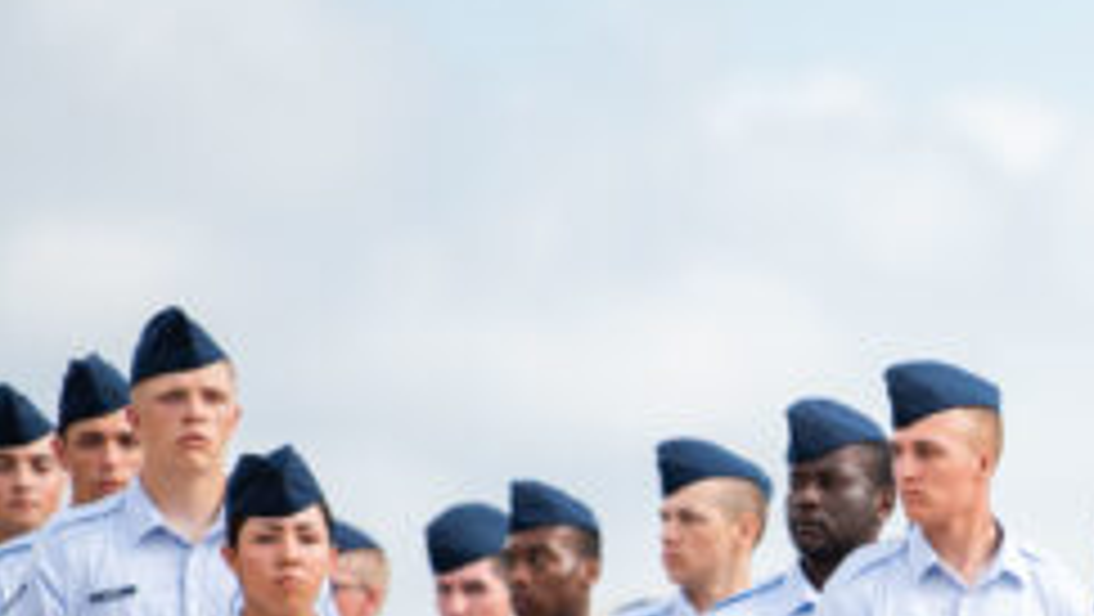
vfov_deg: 1.9
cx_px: 1252
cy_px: 632
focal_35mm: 646
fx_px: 18750
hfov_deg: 3.3
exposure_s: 1/4000
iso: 400
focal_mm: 200
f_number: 2.8
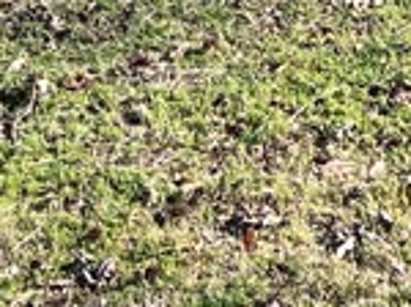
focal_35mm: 178
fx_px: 2110
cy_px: -504
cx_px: 559
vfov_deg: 7.6
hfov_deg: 10.8
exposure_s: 1/991
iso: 50
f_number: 1.5
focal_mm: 5.7
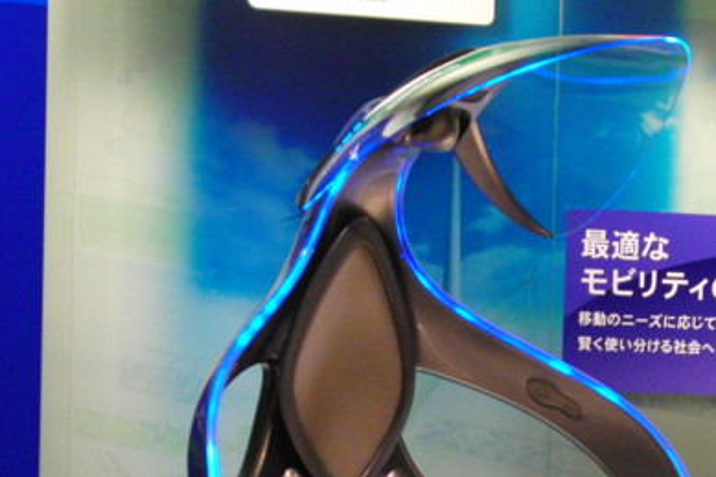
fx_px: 2723
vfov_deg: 9.9
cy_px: 486
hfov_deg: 15.0
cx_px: 456
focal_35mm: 137
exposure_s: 1/125
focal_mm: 11.4
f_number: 3.5
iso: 400
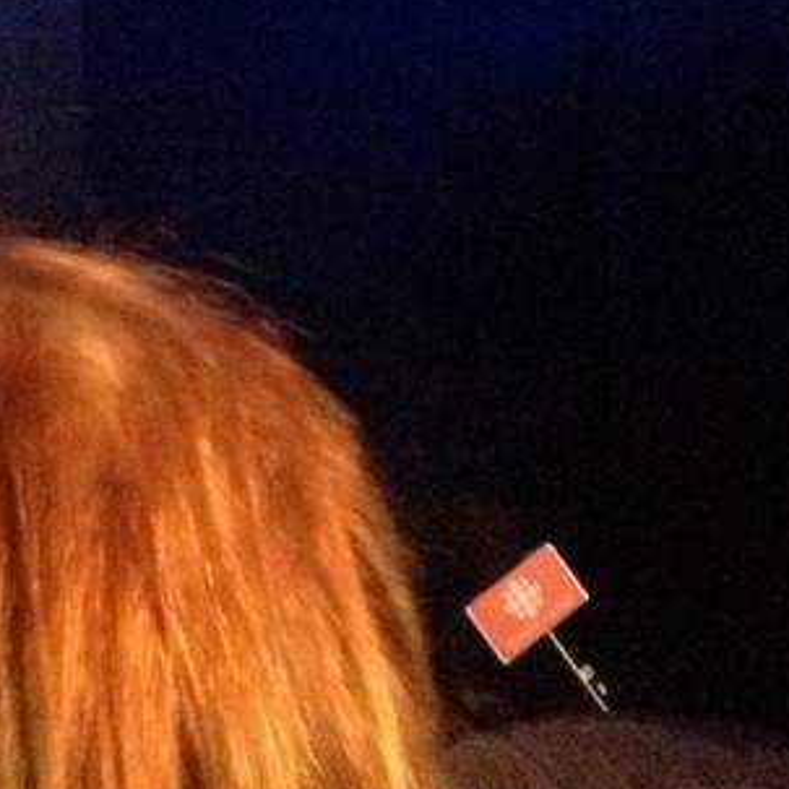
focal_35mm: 147
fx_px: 3791
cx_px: 161
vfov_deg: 11.4
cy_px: -401
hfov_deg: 11.8
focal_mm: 4.28
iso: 800
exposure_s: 1/15
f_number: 2.4
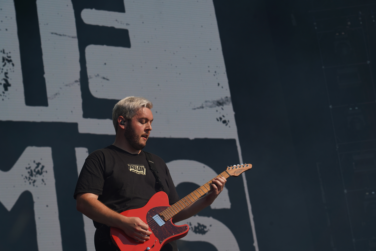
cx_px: 188
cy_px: 126
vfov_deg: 13.0
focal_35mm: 105
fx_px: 1097
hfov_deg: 19.5
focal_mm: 105
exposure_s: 1/500
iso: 100
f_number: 8
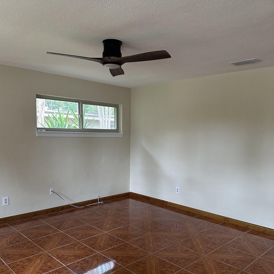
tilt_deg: -8.8
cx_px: 134
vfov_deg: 55.4
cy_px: 158
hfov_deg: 55.6
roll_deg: -2.4
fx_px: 260
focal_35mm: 29
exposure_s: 1/67
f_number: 1.78
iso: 250
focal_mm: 6.86
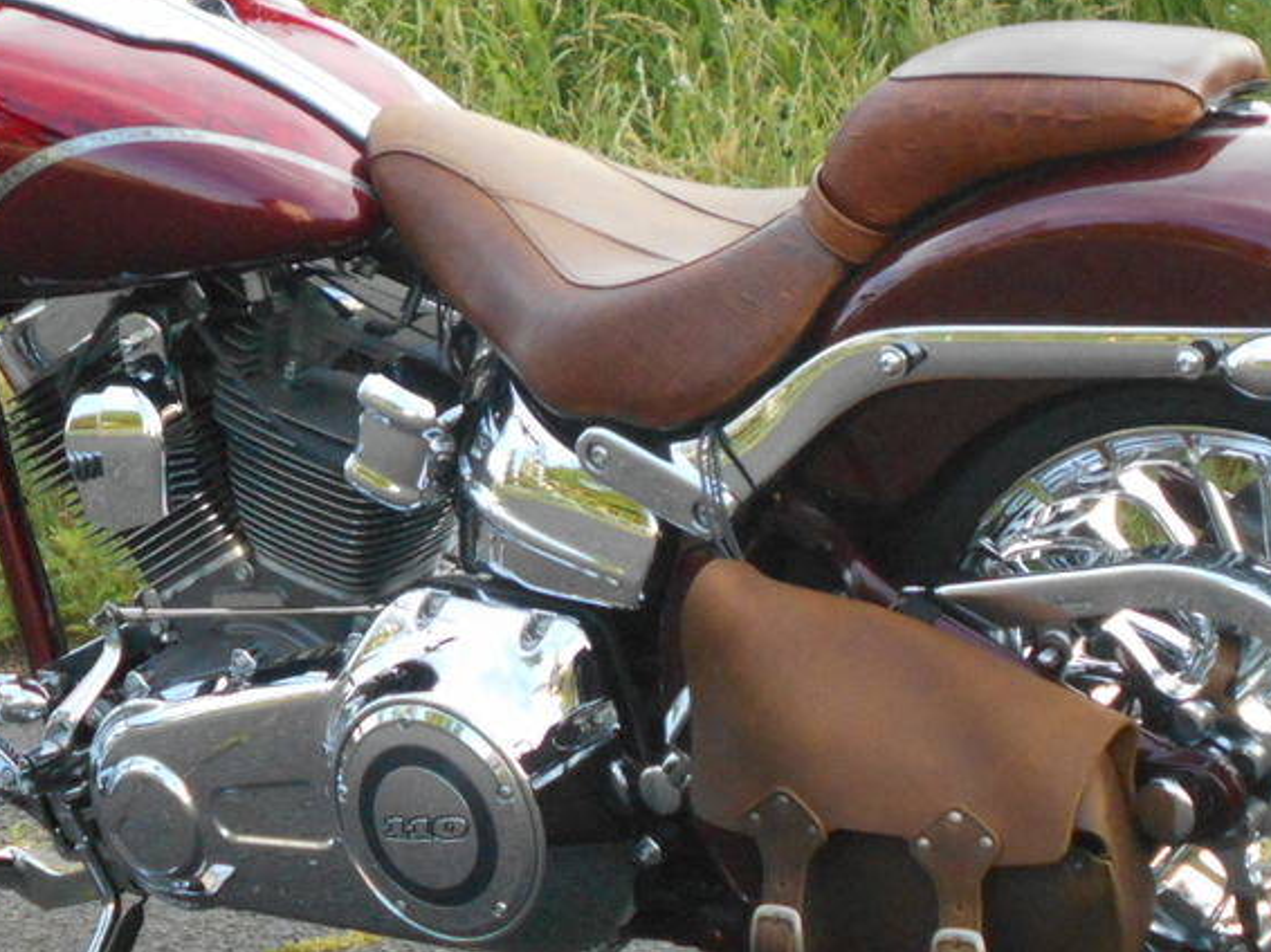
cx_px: 561
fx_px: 4514
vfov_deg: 12.0
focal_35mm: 123
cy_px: 258
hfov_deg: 16.0
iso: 400
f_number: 4.9
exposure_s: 1/250
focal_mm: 10
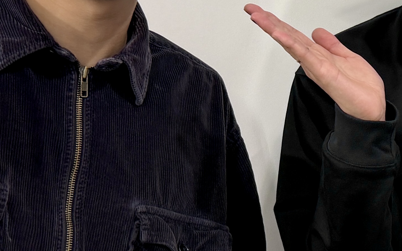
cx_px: 454
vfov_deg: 14.5
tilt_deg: -7.2
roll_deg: -0.4
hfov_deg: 21.7
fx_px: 986
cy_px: 72
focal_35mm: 90
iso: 125
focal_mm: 6.76
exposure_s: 1/50
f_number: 1.78
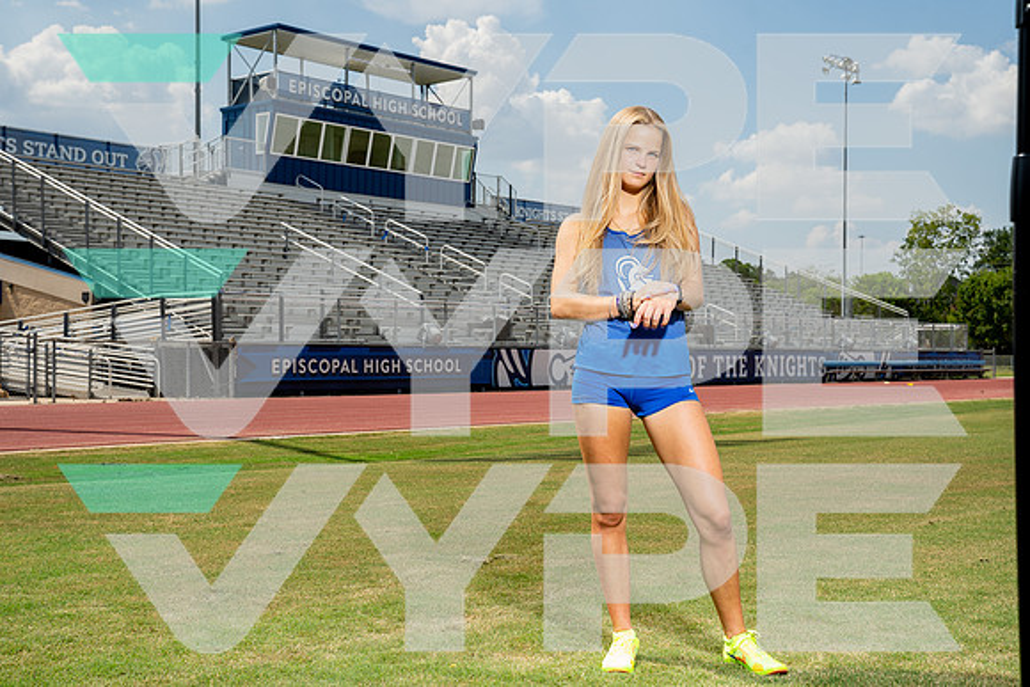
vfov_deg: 27.0
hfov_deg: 39.6
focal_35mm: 50
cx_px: 511
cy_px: 340
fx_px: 1431
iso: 100
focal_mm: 47
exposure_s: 1/250
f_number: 8
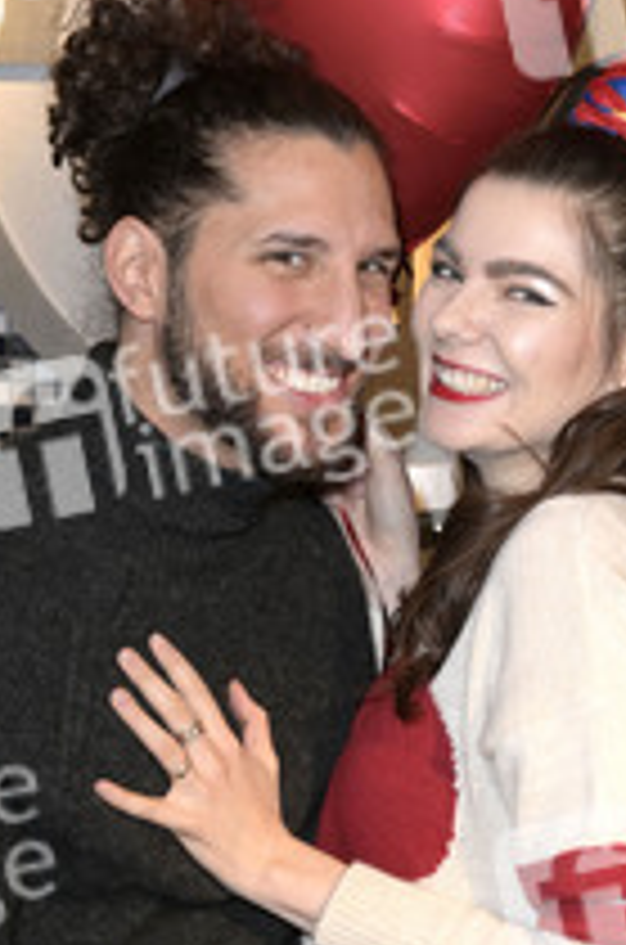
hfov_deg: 13.0
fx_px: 2752
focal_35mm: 105
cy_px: 648
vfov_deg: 19.4
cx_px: 315
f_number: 5.6
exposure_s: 1/160
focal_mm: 55
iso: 3200
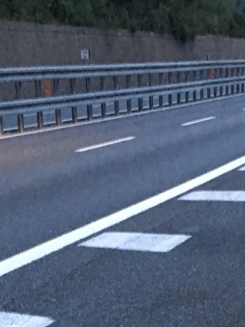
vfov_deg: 18.3
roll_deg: +0.5
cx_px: 160
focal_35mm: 98
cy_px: 459
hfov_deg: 15.1
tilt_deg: -18.9
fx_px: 924
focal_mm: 4.15
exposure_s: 1/17
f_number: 2.2
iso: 500
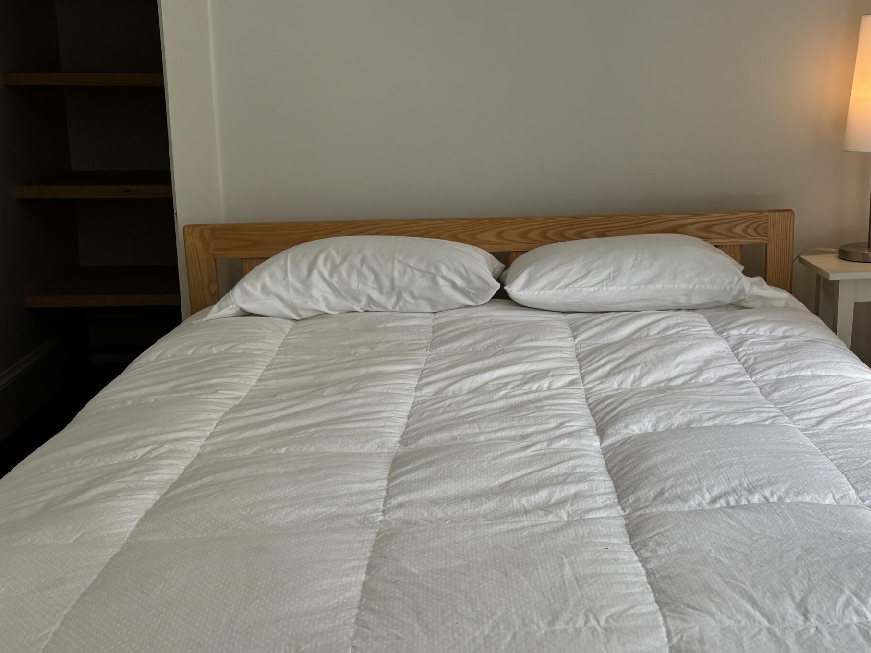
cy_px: 308
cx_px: 566
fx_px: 1082
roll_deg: -0.6
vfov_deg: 33.6
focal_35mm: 43
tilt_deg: -13.6
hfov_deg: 43.4
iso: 64
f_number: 1.6
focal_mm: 5.96
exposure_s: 1/121
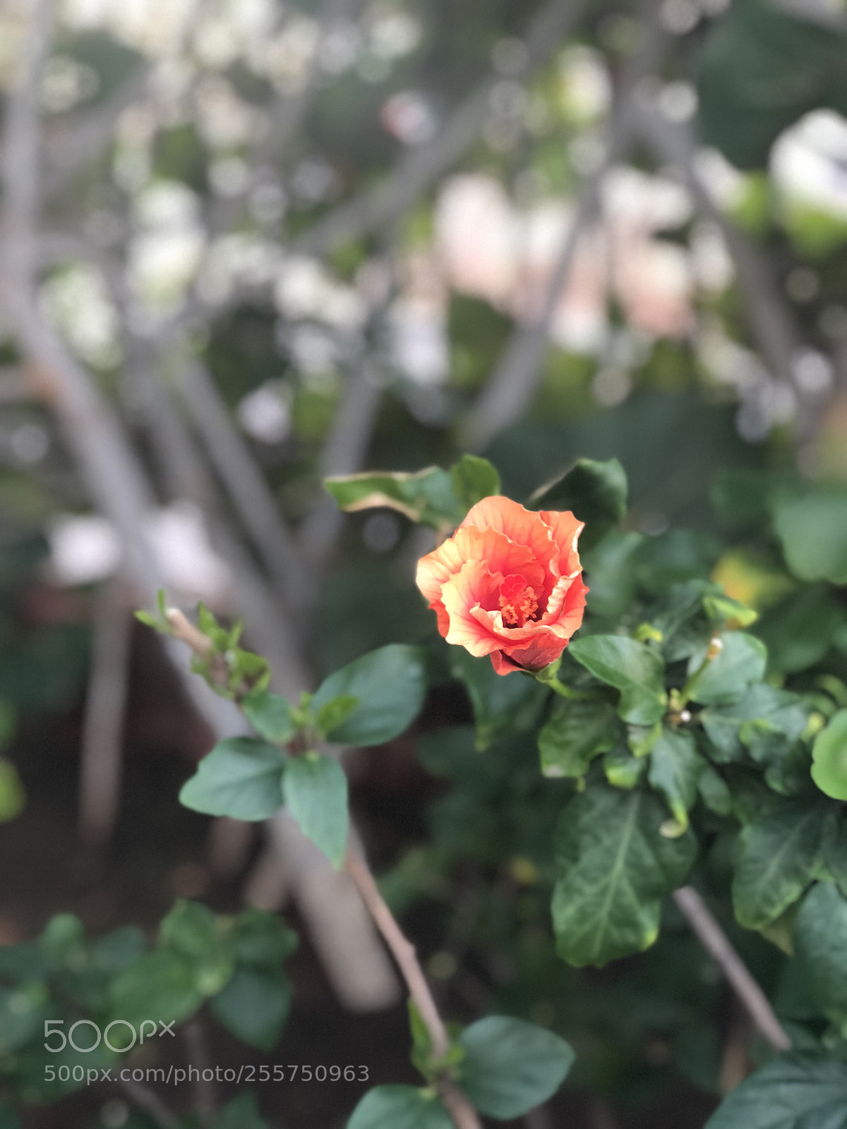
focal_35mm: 57
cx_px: 424
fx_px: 1860
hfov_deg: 25.7
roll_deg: +0.6
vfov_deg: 33.8
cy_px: 564
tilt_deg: -14.4
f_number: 2.8
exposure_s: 1/50
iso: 500
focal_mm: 6.6
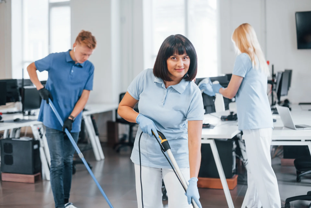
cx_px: 156
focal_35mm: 50
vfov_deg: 27.0
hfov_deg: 39.6
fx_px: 432
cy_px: 104
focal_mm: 50
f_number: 2
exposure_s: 1/200
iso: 800
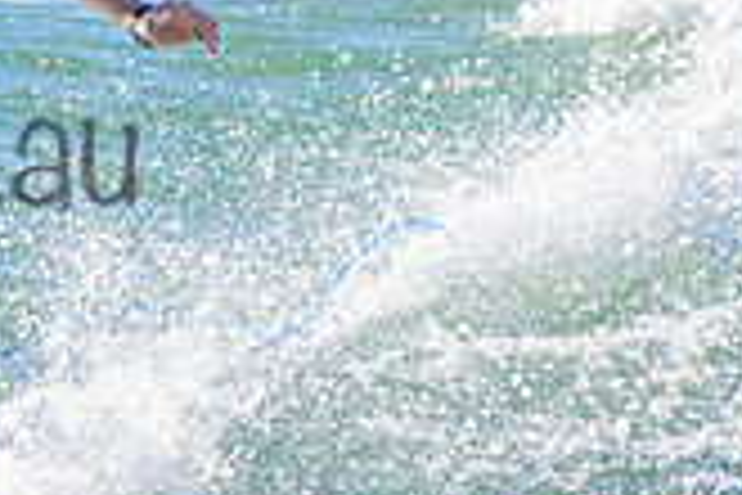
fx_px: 57975
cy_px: 101
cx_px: -337
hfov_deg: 0.7
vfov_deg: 0.5
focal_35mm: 2813
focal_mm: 800
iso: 1250
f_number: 11
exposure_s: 1/2000
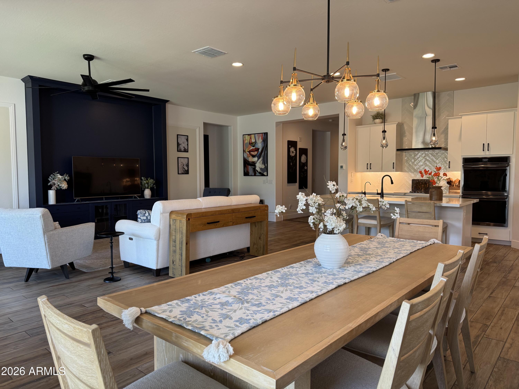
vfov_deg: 56.8
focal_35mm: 24
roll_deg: -0.1
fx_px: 360
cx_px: 260
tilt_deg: -2.7
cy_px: 194
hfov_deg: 71.6
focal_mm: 6.76
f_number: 1.78
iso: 160
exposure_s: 1/120
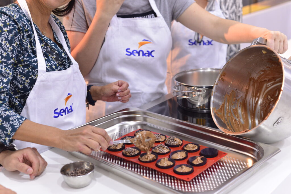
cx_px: 146
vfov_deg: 27.0
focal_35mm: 50
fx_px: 404
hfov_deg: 39.6
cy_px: 97
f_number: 4.5
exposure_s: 1/100
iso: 1600
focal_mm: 50
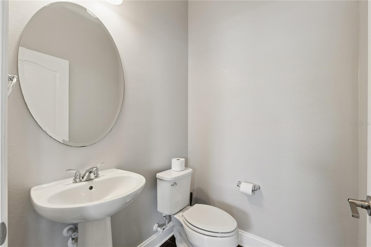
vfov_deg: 73.0
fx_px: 167
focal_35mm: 16
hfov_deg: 96.0
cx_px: 186
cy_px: 124
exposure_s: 1/13
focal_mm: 10.8
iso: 400
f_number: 9
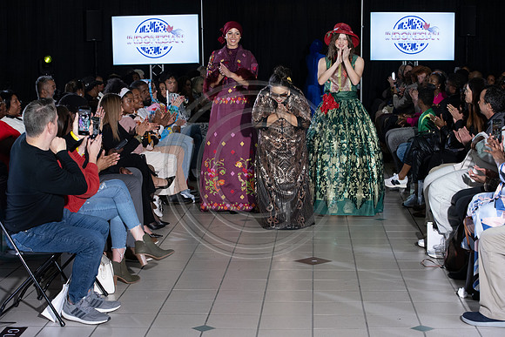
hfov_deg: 28.8
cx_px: 252
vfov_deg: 19.5
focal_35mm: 70
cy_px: 168
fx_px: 982
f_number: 5.6
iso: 1250
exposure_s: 1/160
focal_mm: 70
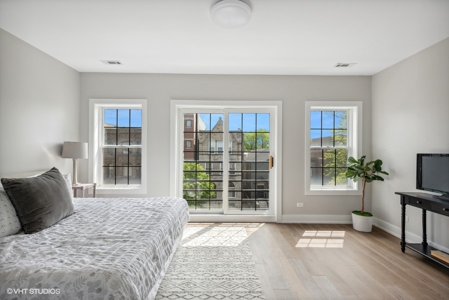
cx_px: 224
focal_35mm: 17
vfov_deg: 70.5
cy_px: 150
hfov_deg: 93.2
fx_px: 212
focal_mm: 17
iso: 500
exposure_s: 1/500
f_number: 8
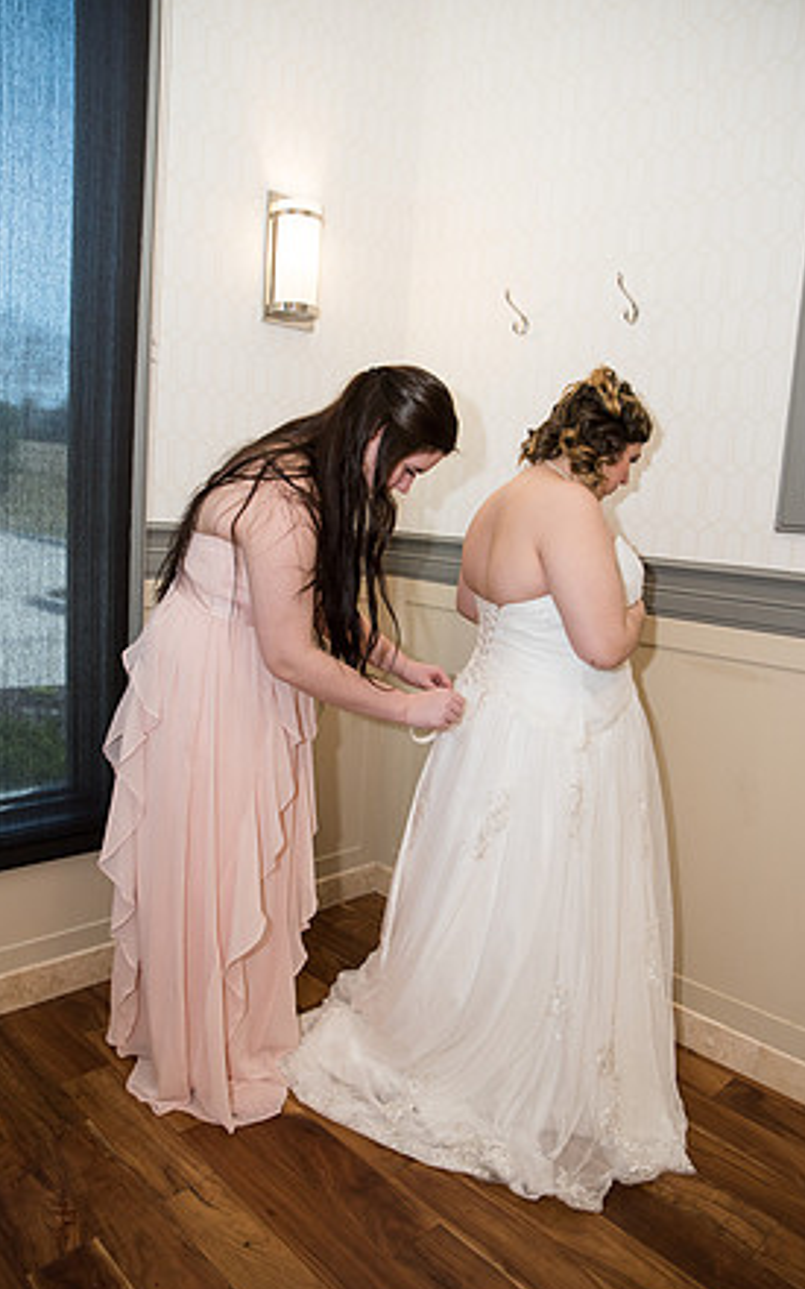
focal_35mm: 25
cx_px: 410
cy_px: 653
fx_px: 878
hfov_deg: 49.3
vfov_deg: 72.5
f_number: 3.2
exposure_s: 1/160
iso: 320
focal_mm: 24
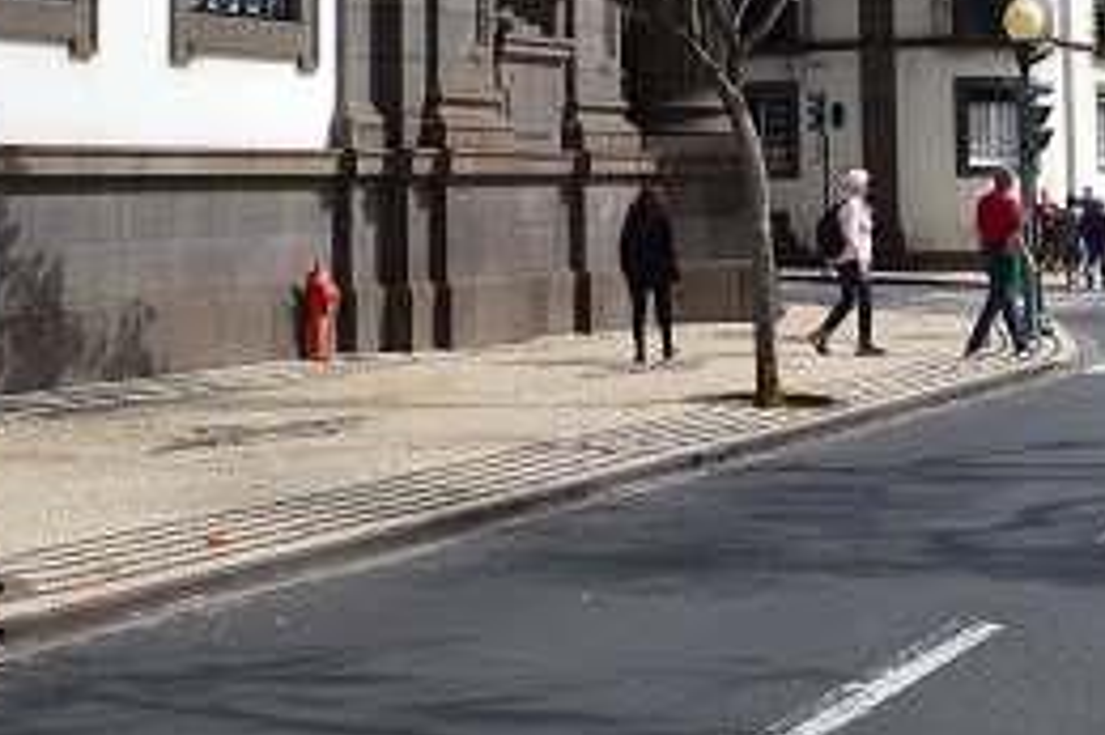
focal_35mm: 83
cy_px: -130
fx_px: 2546
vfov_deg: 15.8
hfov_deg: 24.3
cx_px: 752
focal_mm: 18
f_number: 11
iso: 360
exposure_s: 1/500
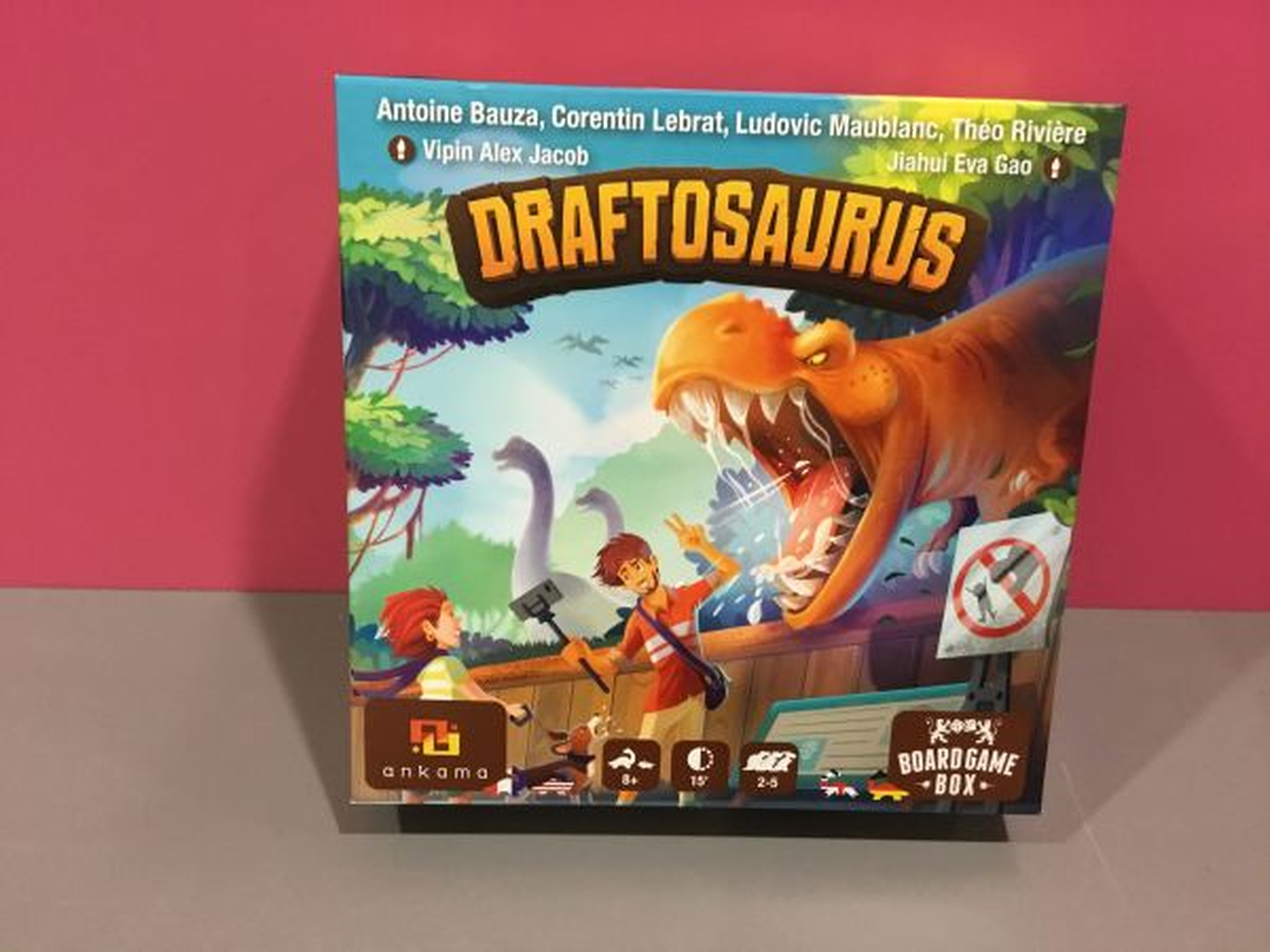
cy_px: 476
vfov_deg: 45.4
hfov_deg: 58.4
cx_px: 635
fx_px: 1137
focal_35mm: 31
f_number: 2.4
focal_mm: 3.3
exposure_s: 1/33
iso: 200
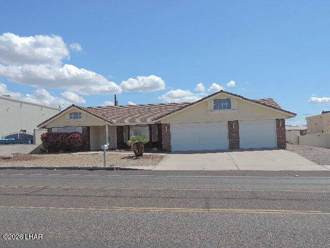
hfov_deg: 52.6
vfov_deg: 40.7
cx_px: 165
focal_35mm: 35
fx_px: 334
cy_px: 124
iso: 90
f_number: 3.3
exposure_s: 1/1600
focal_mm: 6.2
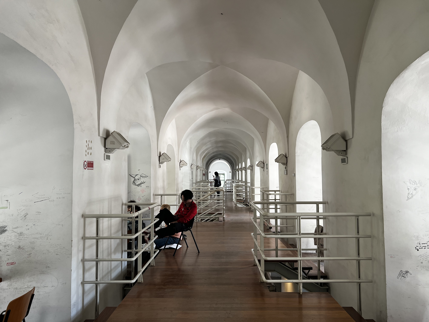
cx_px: 214
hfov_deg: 67.3
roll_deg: +0.9
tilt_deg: +3.2
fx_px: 322
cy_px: 161
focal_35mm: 26
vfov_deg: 53.1
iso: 100
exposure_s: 1/121
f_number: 1.5
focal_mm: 5.7
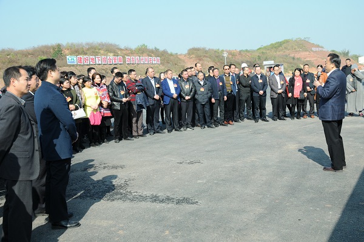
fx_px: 424
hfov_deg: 46.5
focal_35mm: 42
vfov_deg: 31.8
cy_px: 121
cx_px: 182
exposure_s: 1/320
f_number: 9
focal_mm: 28
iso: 250
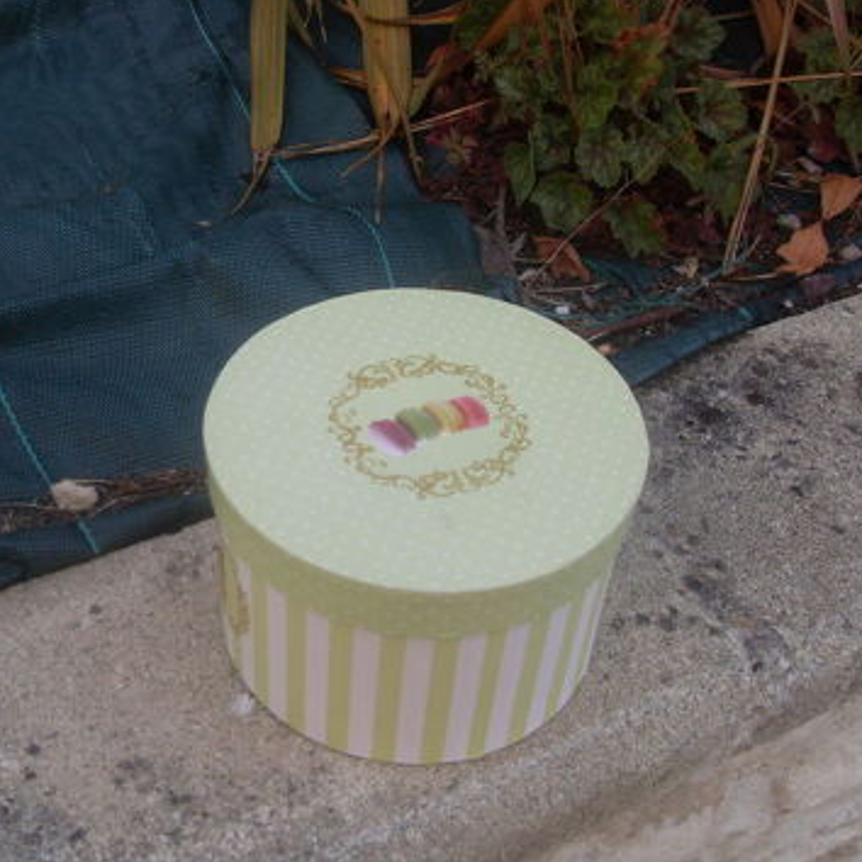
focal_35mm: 42
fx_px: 1183
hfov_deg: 39.8
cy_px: 426
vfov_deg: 40.0
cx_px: 329
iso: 80
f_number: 2.8
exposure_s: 1/750
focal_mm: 6.3
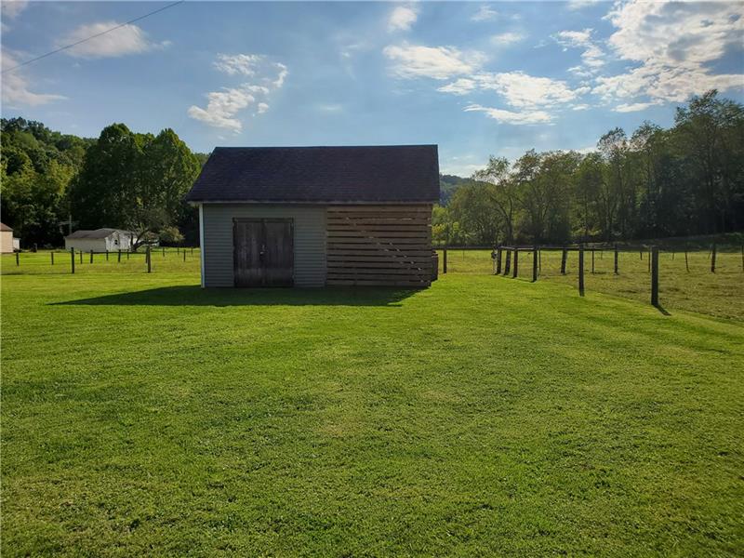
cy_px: 279
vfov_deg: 53.1
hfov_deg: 67.3
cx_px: 372
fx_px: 559
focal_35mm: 26
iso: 50
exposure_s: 1/4480
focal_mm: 4.3
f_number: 2.4
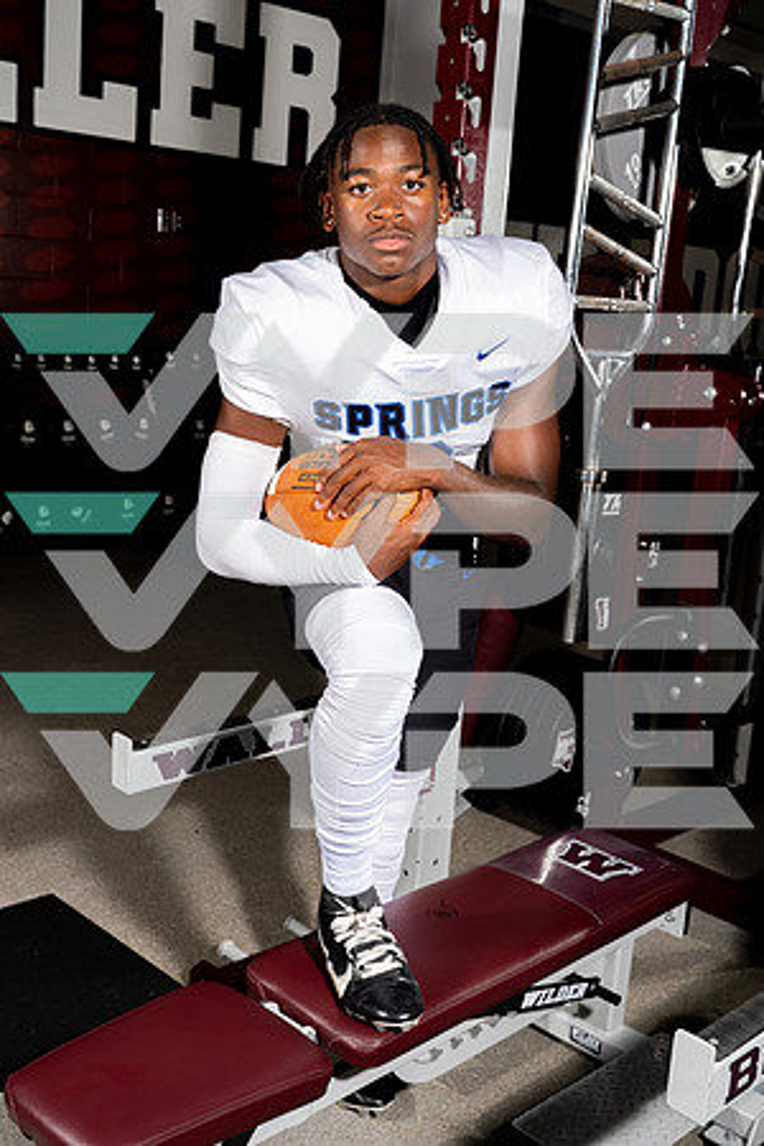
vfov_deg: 48.5
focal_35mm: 40
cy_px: 573
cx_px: 382
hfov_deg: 33.4
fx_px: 1273
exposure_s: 1/250
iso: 200
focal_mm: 40
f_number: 8
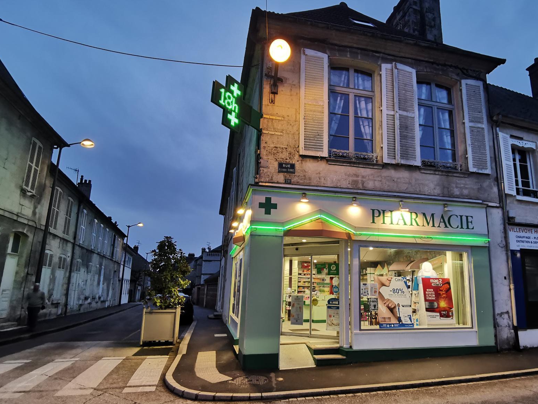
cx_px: 325
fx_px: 326
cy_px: 227
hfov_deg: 78.0
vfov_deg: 63.2
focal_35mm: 21
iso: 160
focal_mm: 2.26
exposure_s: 1/50
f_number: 2.2
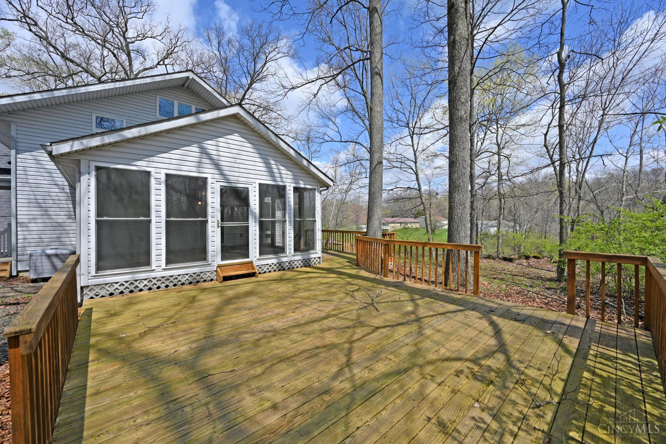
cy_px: 222
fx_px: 259
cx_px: 333
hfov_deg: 104.3
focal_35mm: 14
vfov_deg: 81.2
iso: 100
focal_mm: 14
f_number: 7.1
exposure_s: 1/400
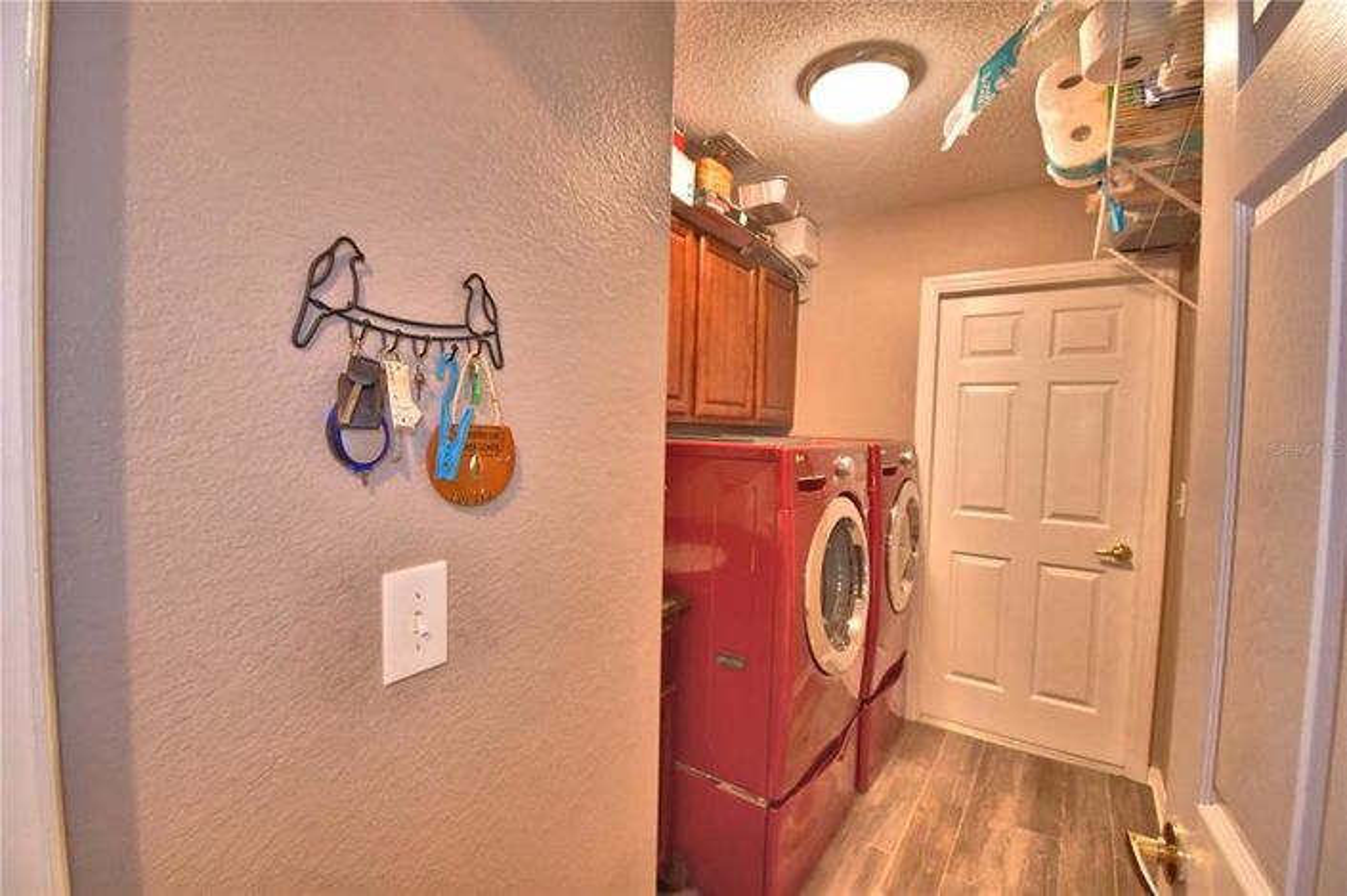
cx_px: 674
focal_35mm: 15
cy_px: 448
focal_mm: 10
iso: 1000
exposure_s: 1/30
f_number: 4.5
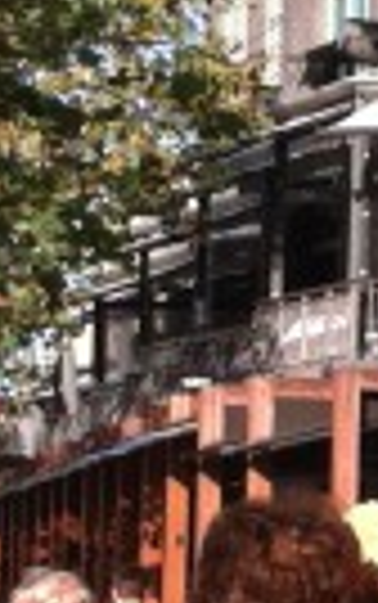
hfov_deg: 4.7
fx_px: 4638
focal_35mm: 282
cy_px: 328
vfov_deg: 7.4
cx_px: 450
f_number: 2.8
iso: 80
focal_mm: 3.85
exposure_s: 1/580
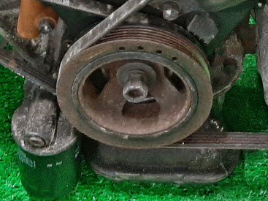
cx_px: 154
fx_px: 789
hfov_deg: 19.3
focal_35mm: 102
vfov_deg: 13.0
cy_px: -166
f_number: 1.7
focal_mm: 3.93
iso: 235
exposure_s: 1/50
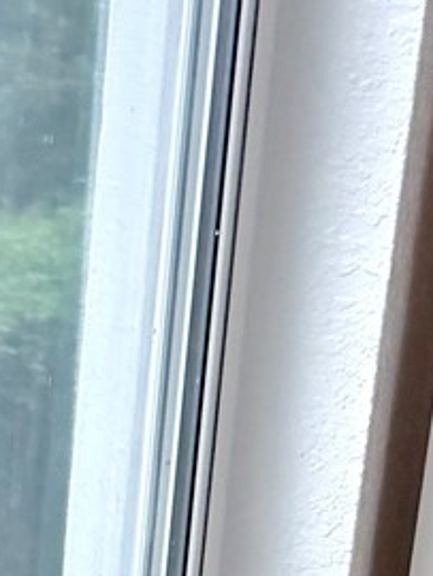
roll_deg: -5.6
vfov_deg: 13.1
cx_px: 124
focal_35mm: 142
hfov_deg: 10.4
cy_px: 875
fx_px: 2365
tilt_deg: -20.1
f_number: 1.78
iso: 125
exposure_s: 1/120
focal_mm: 6.76
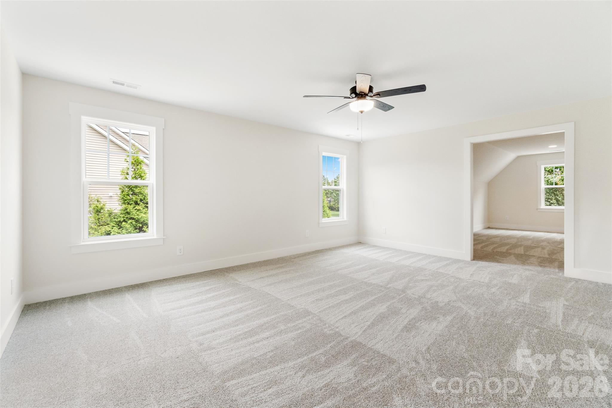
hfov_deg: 100.4
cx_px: 306
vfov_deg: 77.3
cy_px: 204
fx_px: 255
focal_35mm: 15
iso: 640
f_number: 7.1
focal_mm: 10
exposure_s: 1/30
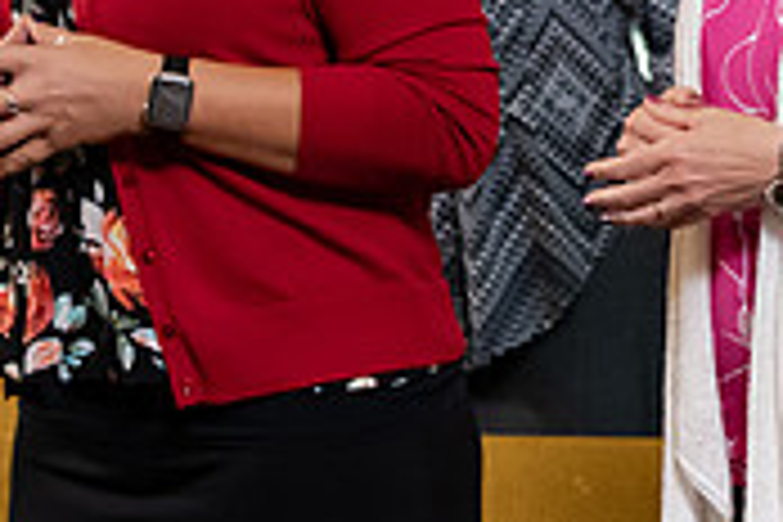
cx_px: 909
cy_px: -124
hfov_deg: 6.7
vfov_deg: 4.5
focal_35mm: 306
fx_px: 6655
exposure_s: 1/200
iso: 4000
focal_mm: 92
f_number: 3.2
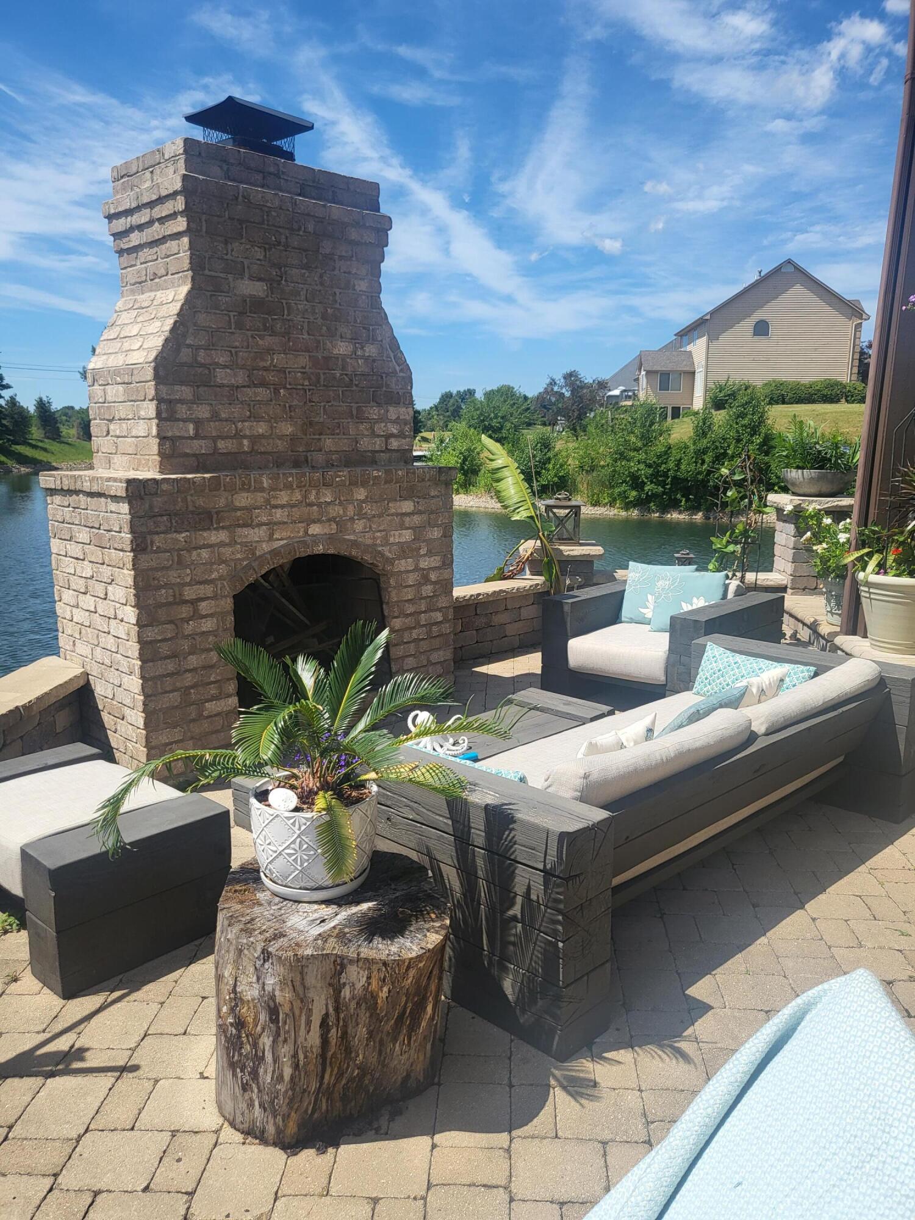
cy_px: 610
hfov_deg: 53.1
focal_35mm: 26
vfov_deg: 67.3
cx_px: 458
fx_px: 916
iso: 50
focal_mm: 4.25
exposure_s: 1/2701
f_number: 1.8
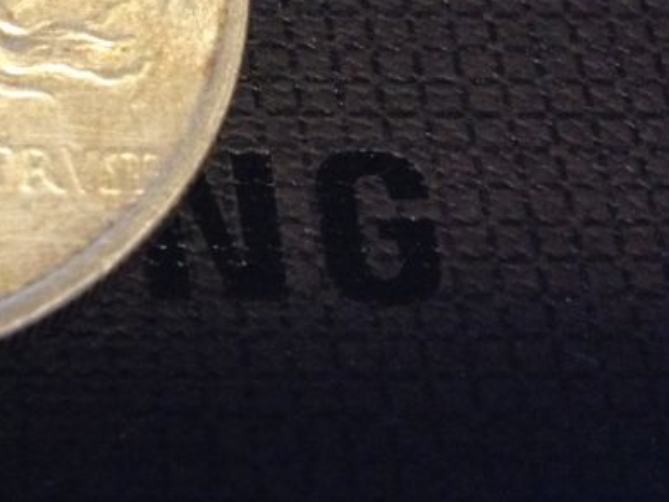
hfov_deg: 20.4
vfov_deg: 16.0
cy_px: -34
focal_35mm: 90
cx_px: -129
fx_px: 1740
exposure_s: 1/17
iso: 400
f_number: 2.4
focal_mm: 4.28
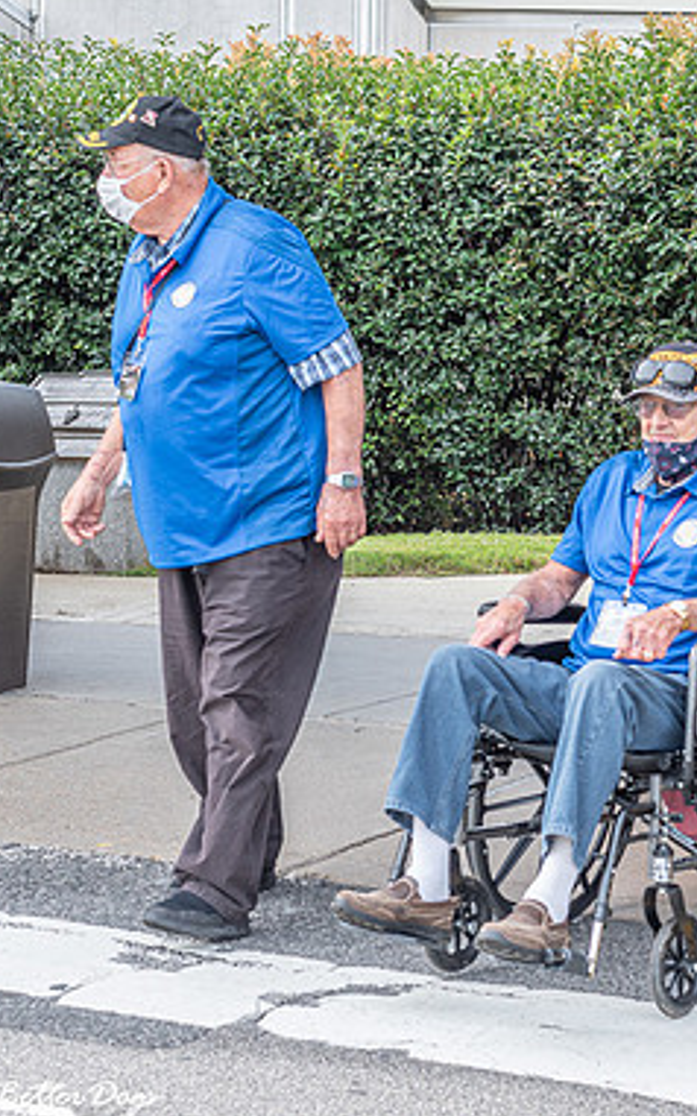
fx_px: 2706
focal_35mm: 89
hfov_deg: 14.6
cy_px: 489
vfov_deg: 23.3
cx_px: 595
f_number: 5.6
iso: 125
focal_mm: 50
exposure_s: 1/125
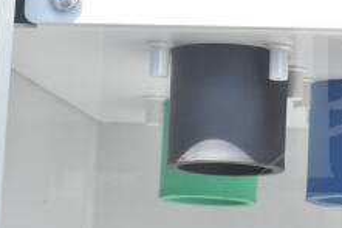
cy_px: 143
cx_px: 429
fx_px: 1576
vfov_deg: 8.3
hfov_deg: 12.1
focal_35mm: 166
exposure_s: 1/320
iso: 1600
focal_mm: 40
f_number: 11
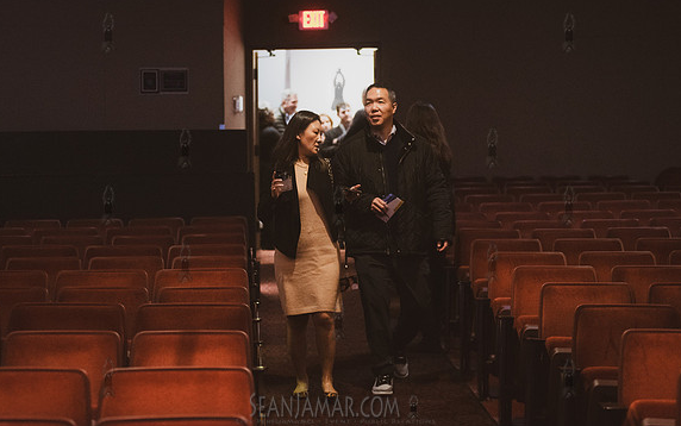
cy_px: 204
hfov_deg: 24.3
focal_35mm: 85
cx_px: 333
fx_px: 1578
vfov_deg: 15.4
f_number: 2.8
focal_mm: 80
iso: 8000
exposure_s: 1/200
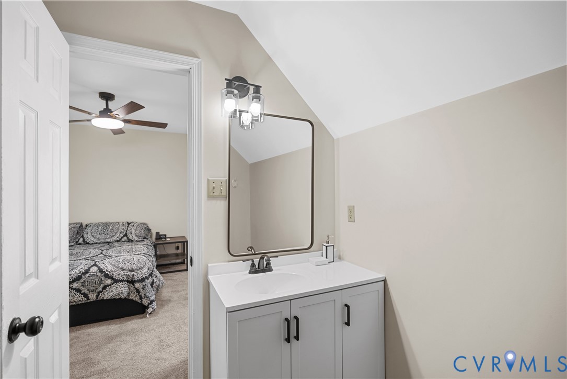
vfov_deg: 70.5
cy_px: 190
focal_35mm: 17
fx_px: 268
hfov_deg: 93.3
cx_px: 284
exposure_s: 1/10
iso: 640
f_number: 4
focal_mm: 17
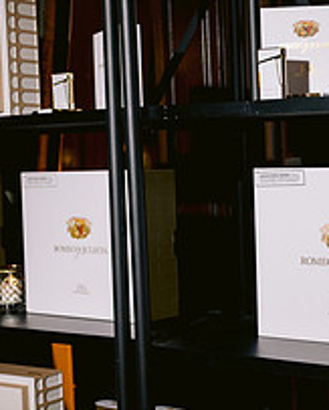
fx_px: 911
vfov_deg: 25.3
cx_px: 339
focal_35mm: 75
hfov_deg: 19.8
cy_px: 229
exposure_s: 1/80
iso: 400
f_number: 4
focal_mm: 28
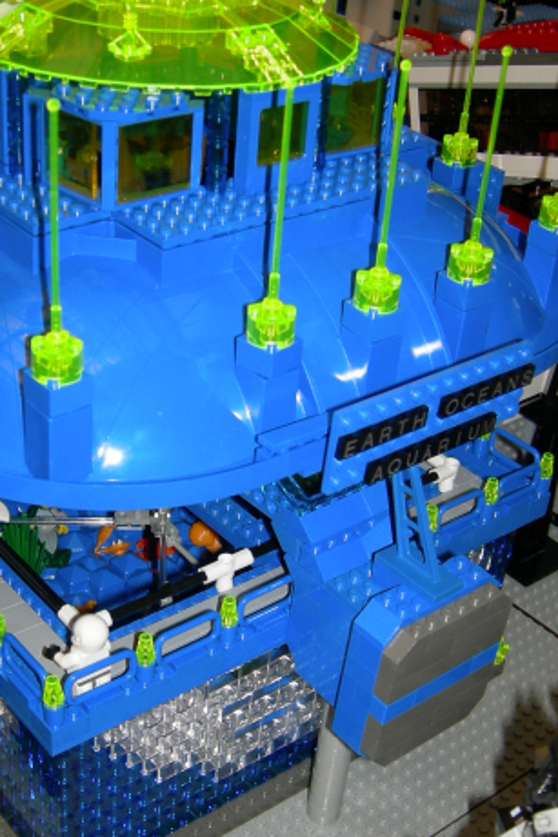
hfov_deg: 25.9
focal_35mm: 52
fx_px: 1210
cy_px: 501
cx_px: 227
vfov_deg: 38.1
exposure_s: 1/60.1
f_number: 2.7
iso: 64
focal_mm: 7.5
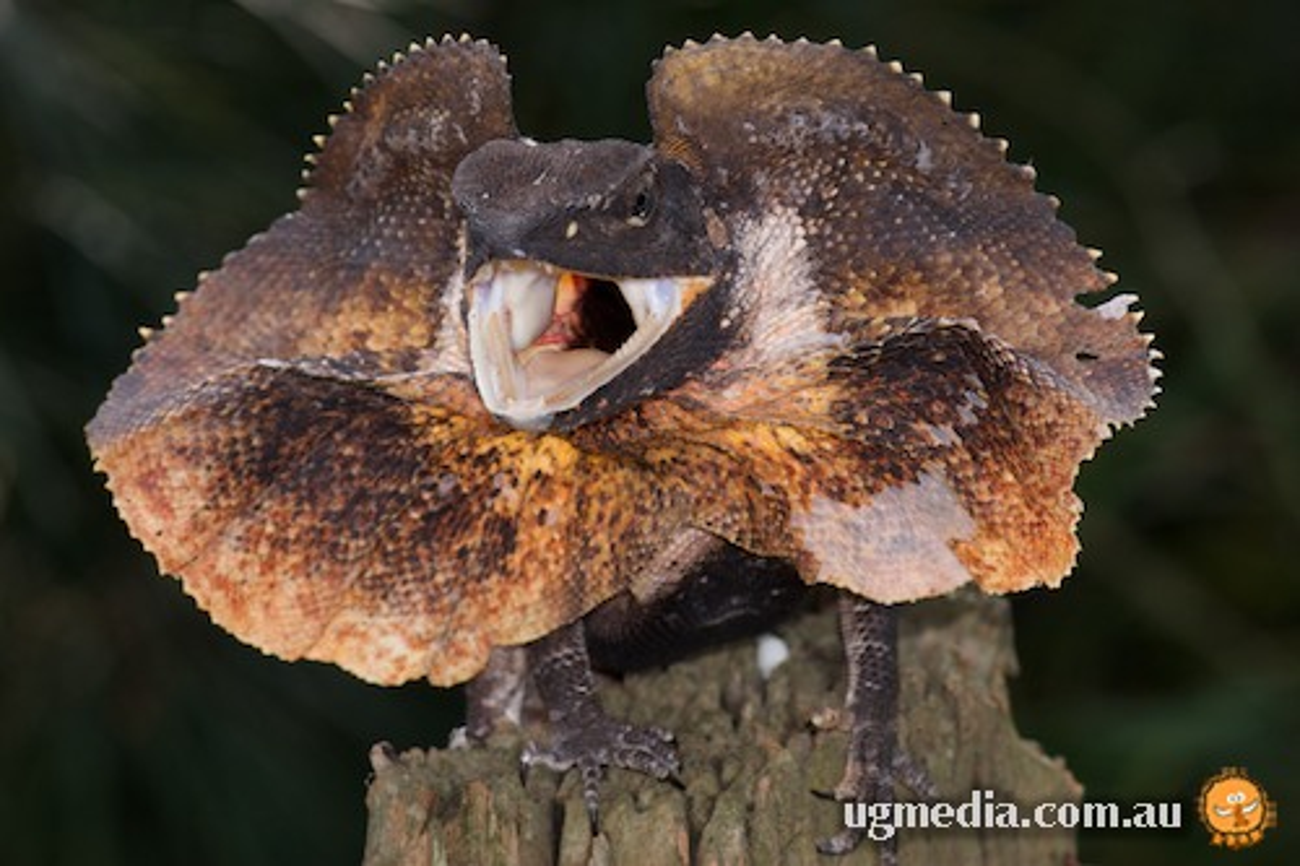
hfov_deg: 13.0
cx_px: 650
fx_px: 5685
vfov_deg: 8.7
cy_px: 433
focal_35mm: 158
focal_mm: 105
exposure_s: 1/60
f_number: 7.1
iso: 100
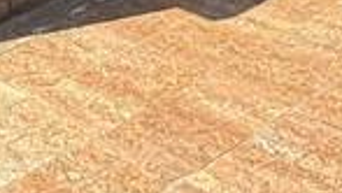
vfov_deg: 8.2
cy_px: -509
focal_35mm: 106
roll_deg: +3.4
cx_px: 328
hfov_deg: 19.7
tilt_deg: +5.8
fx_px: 962
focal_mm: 2.22
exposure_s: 1/531
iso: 50
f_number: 2.2
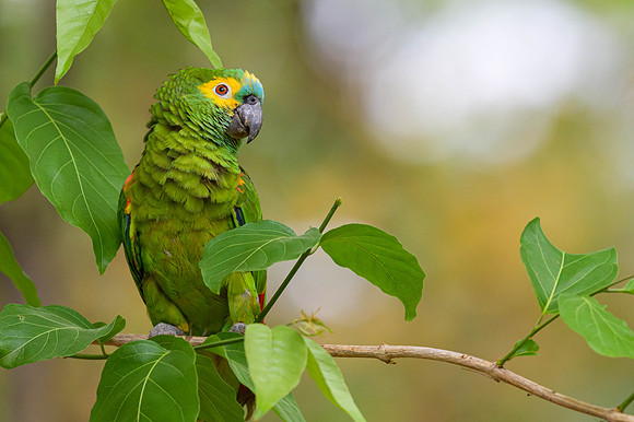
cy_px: 225
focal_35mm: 671
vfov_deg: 2.0
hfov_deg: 3.1
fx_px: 11809
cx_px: 310
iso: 1400
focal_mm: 400
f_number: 4.5
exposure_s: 1/3200
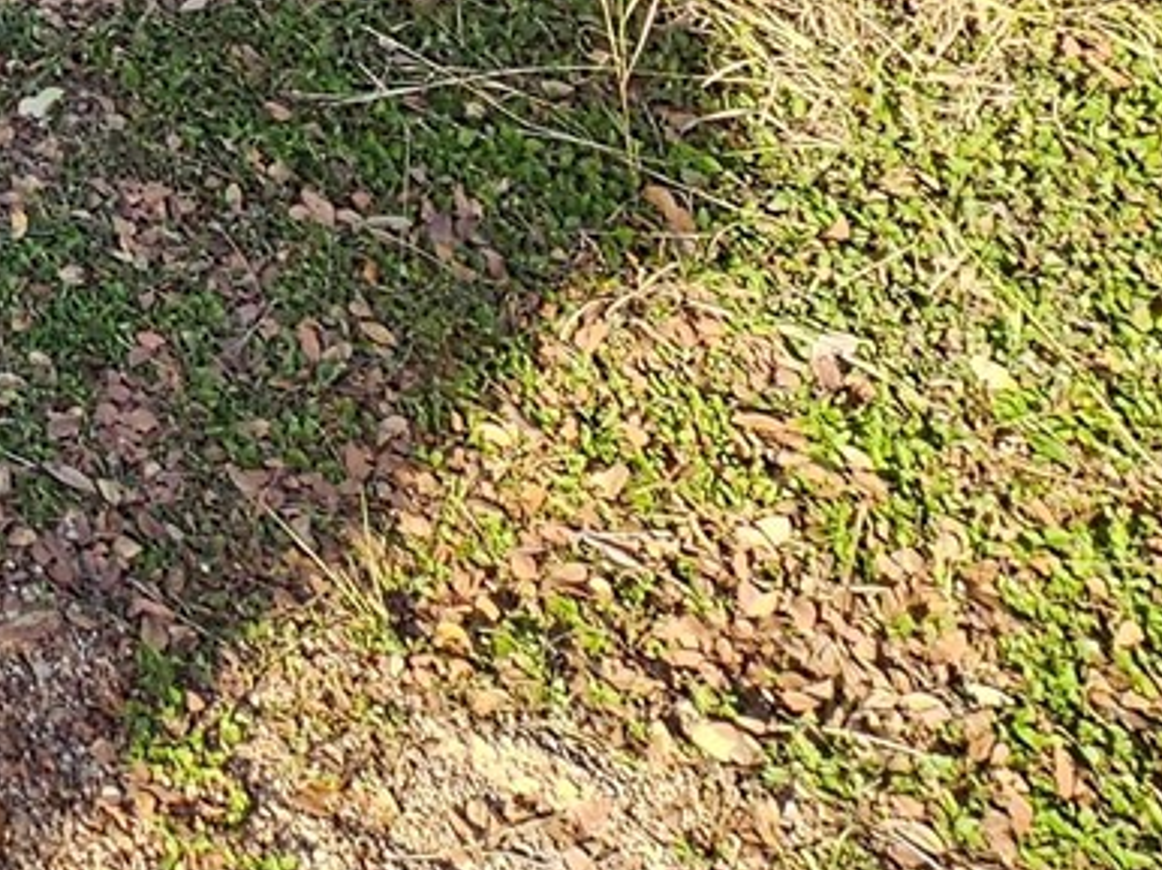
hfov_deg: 24.2
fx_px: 2315
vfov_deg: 14.7
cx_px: -403
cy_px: -1153
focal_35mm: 69
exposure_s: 1/420
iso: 50
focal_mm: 2.2
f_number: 2.2
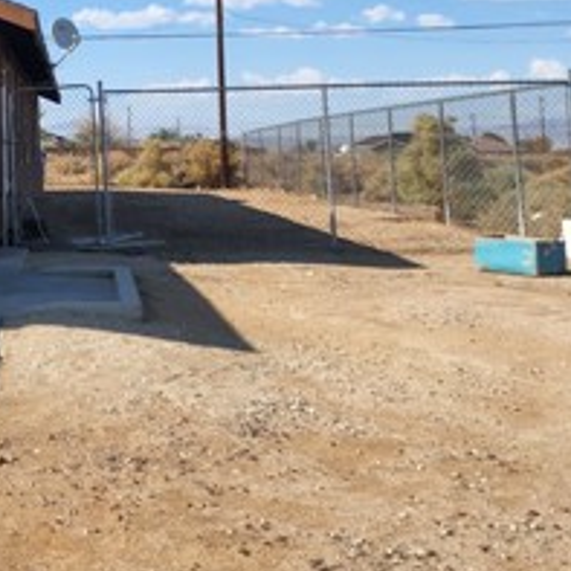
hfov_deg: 23.8
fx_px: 1232
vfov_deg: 24.8
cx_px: -113
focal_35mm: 66
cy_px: -3
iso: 12
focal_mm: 6.4
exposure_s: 1/968
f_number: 1.8
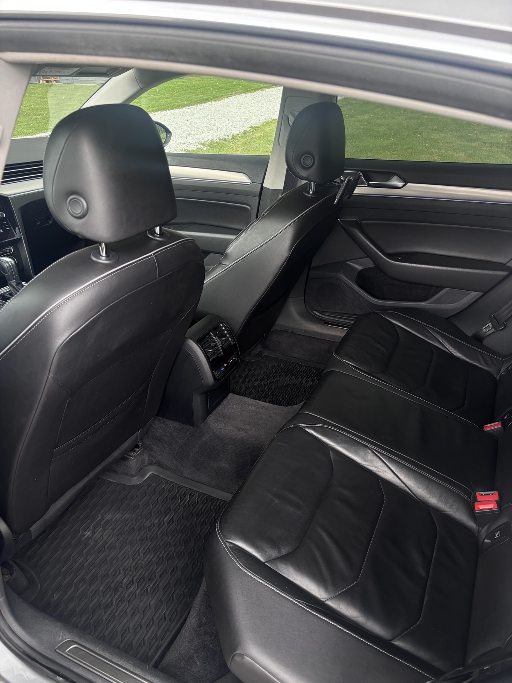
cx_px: 256
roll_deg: +0.0
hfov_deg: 53.1
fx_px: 513
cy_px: 342
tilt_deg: -27.7
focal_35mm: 26
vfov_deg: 67.3
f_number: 1.6
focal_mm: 5.96
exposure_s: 1/111
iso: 125
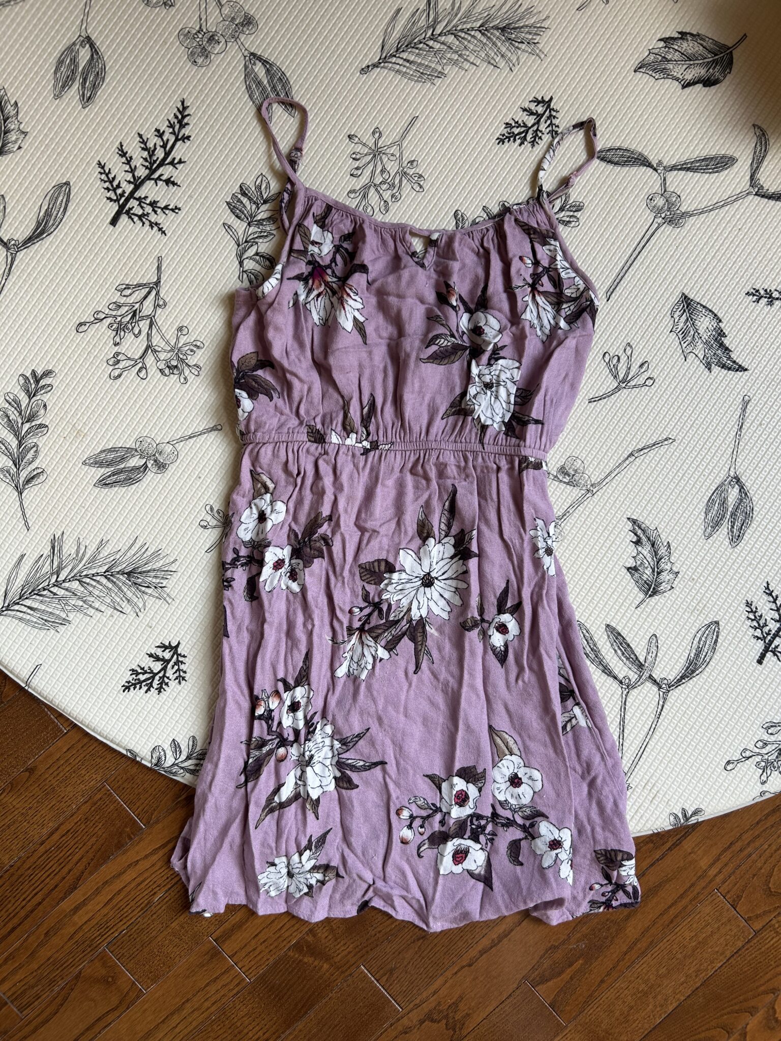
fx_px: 782
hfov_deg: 53.1
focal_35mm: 26
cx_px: 390
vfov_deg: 67.3
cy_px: 520
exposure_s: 1/120
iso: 40
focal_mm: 5.7
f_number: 1.5
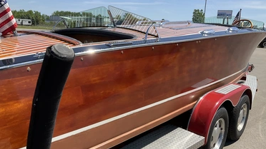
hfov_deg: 58.0
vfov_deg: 34.6
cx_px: 137
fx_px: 240
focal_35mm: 34
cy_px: 83
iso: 25
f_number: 1.8
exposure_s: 1/1675
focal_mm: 3
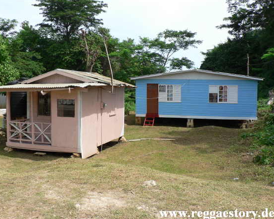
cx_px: 133
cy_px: 109
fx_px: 300
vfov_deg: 40.1
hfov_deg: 49.1
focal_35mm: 37
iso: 64
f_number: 4
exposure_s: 1/400
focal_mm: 6
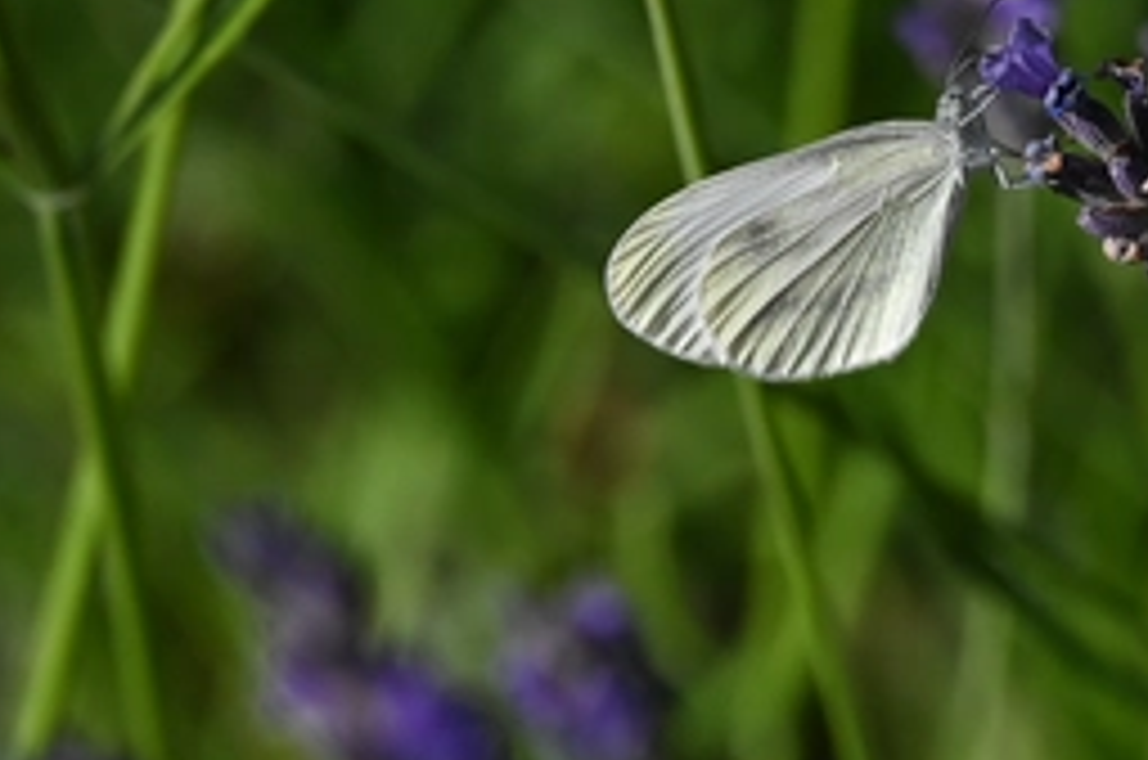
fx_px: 15978
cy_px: 245
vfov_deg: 2.7
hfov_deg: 4.1
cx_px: 774
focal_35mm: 502
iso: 2500
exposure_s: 1/6400
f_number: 10
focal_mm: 200
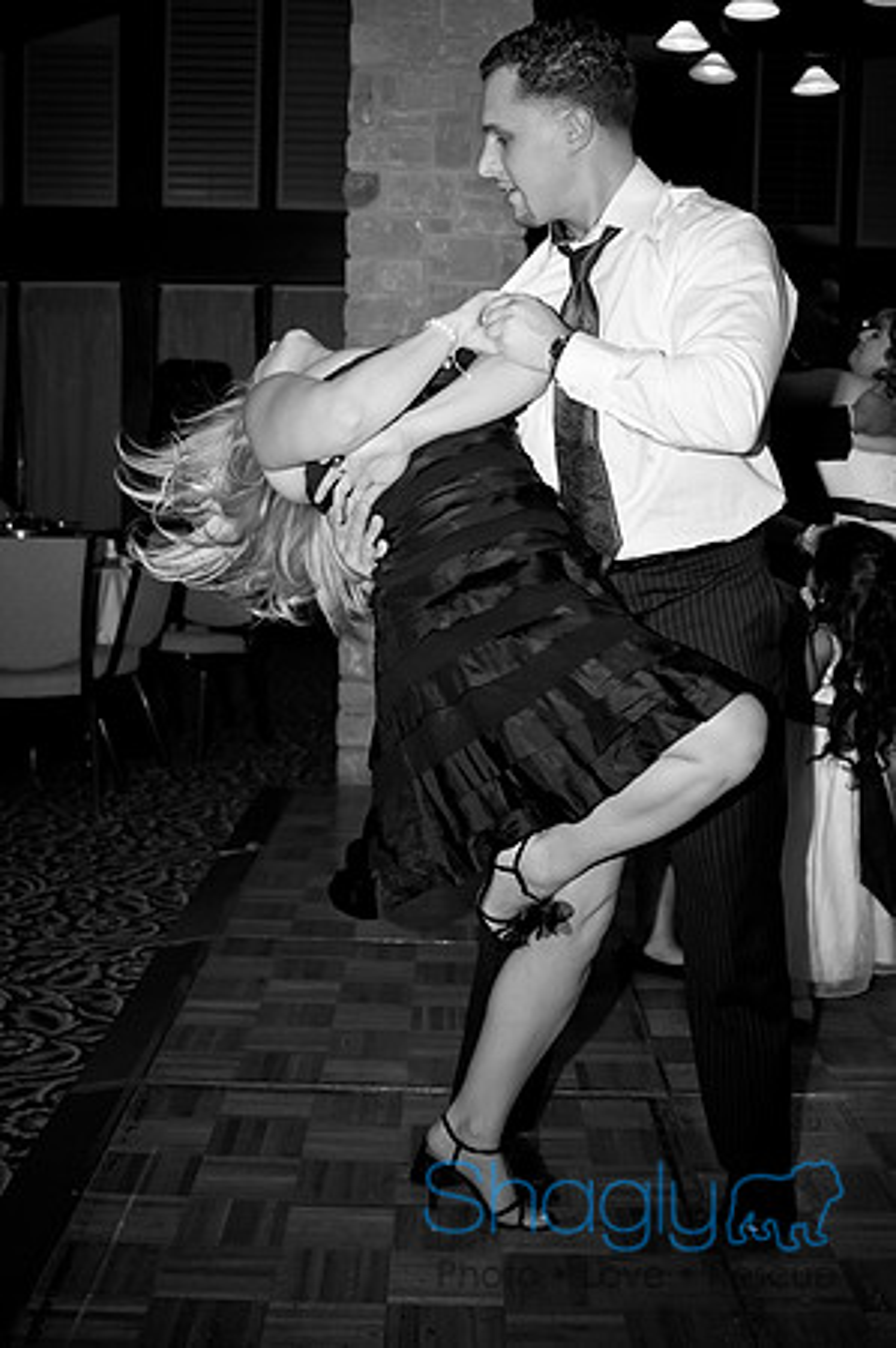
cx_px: 448
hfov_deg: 31.8
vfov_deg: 46.4
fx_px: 1572
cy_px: 674
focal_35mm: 42
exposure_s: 1/200
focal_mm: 28
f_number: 3.2
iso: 400
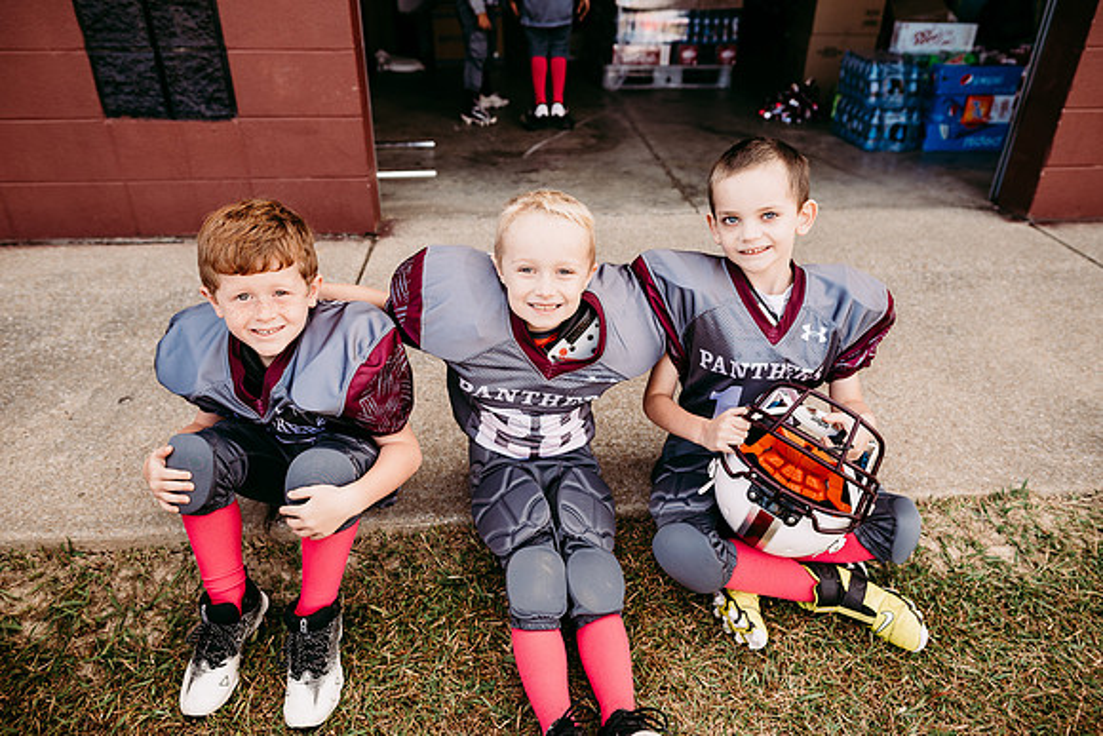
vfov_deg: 53.2
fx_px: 735
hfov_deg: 73.7
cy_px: 368
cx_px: 552
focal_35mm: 24
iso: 160
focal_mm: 24
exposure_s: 1/400
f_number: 3.5
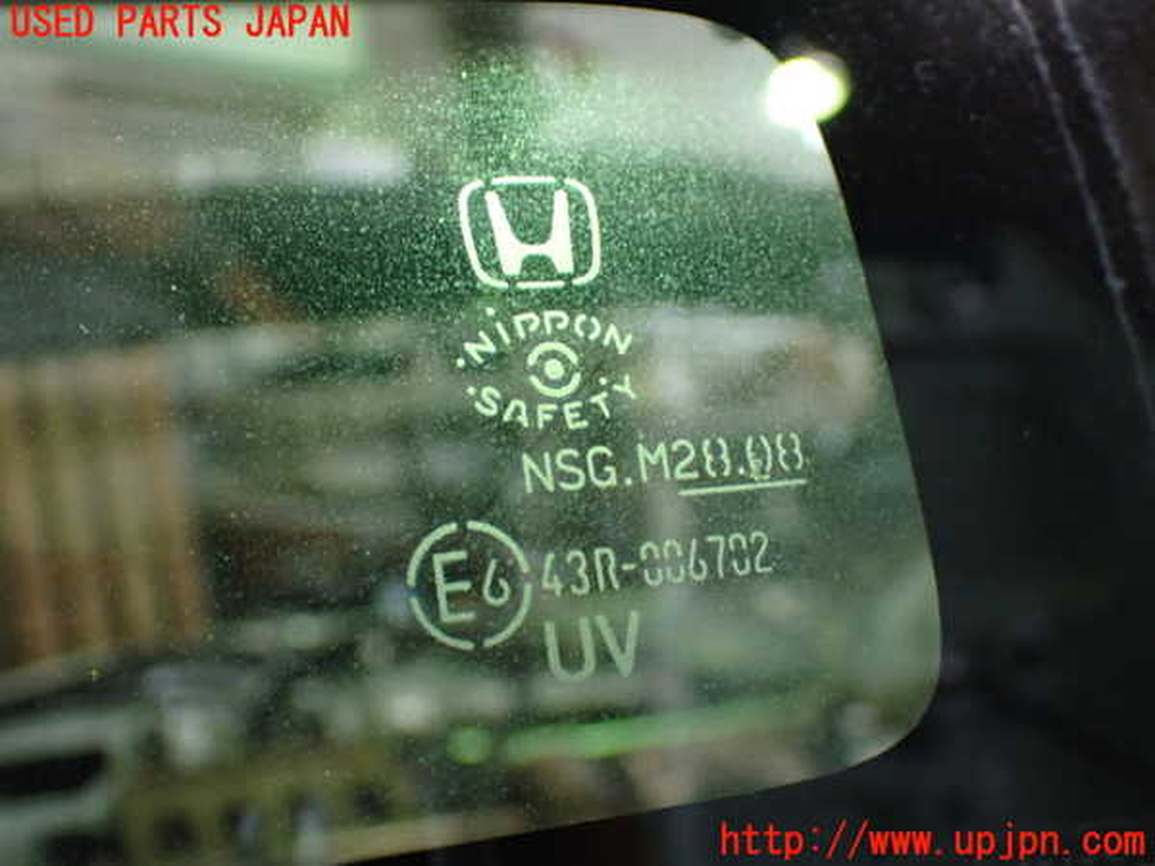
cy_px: 433
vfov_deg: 32.9
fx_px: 1468
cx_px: 578
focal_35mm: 44
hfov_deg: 42.9
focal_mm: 7.84
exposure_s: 1/60
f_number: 2.9
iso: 800
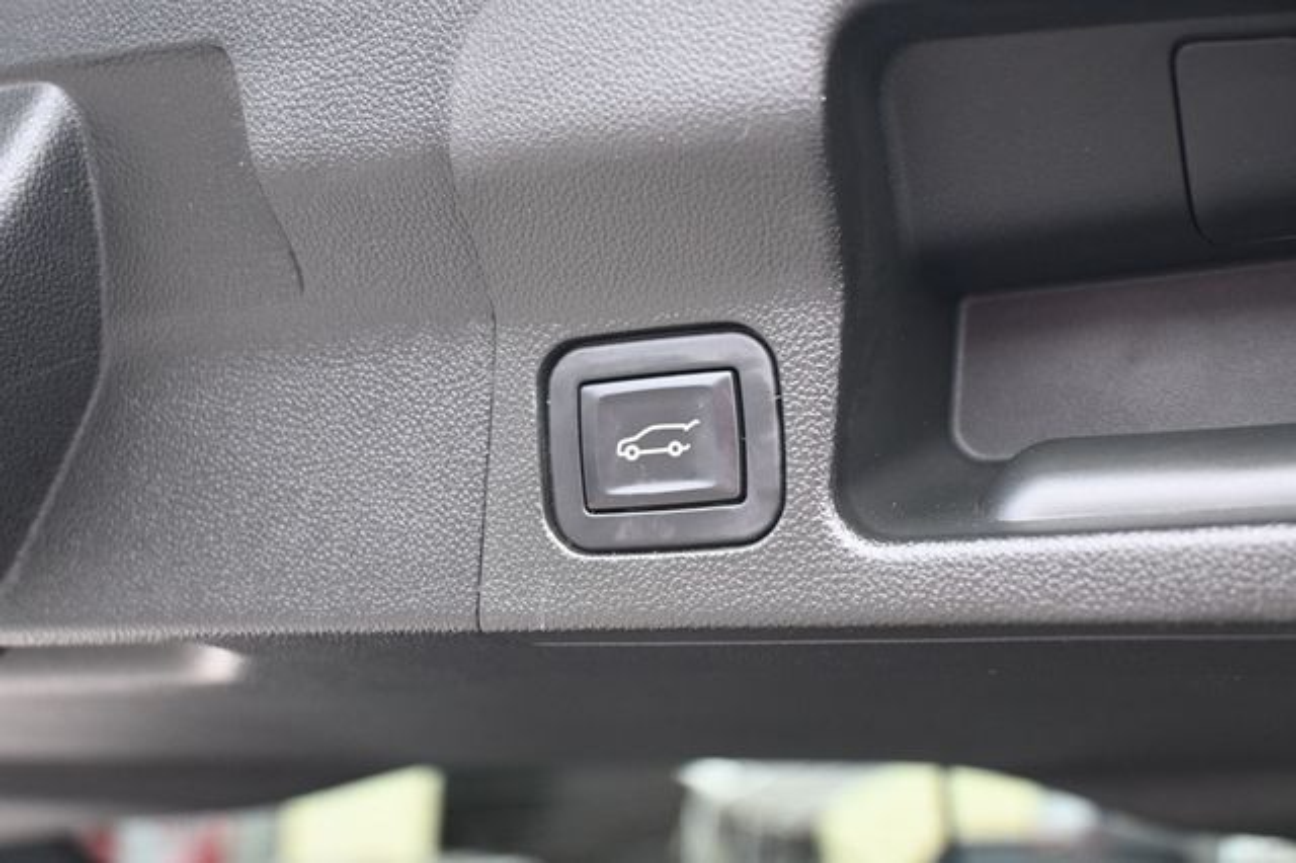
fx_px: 1646
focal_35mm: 46
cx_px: 648
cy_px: 432
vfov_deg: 29.4
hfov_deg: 43.0
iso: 1400
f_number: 4.8
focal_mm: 30.5
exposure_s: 1/125
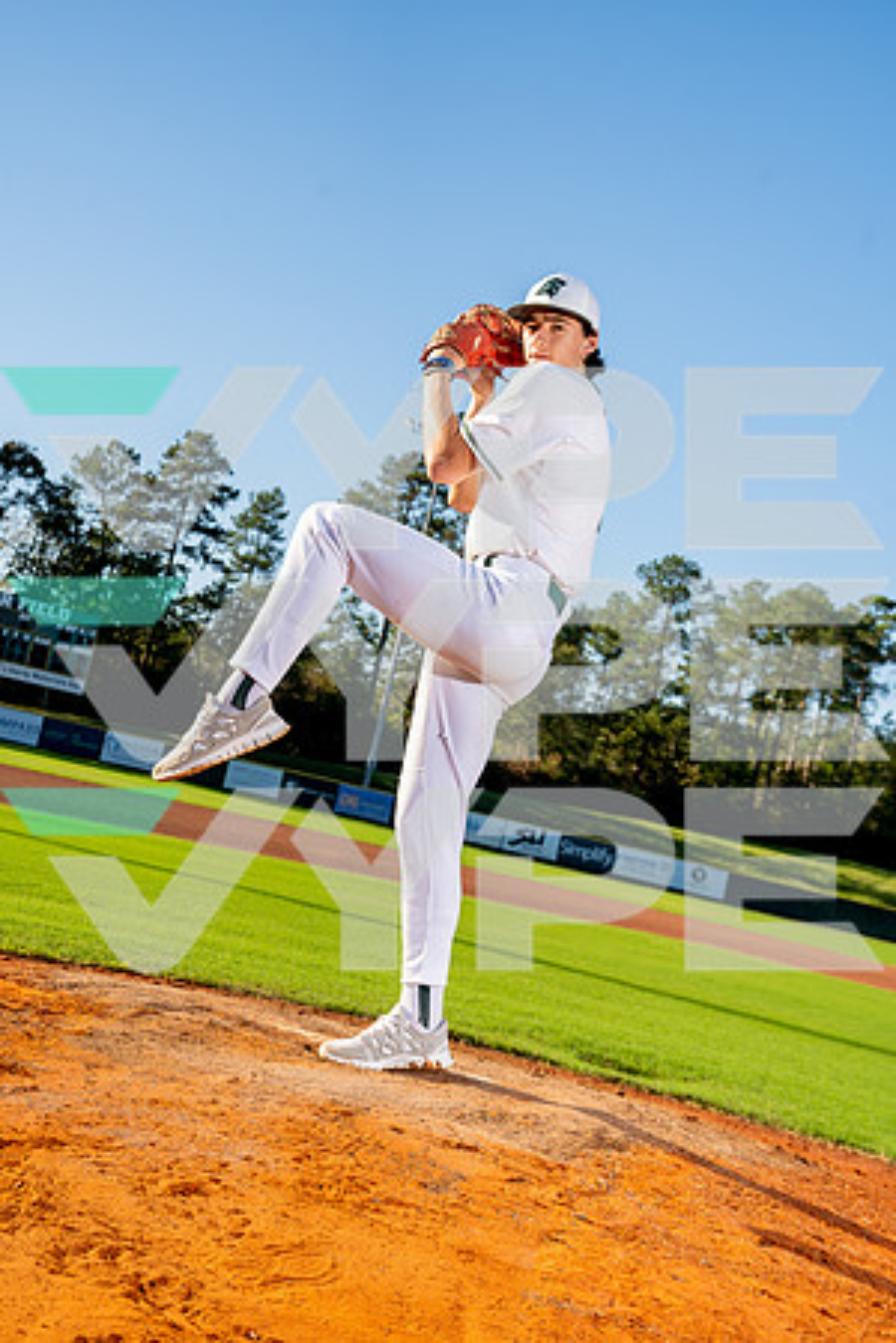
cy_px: 672
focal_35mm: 46
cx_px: 448
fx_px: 1717
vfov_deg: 42.7
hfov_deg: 29.2
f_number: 6.3
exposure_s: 1/250
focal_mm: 46
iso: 100
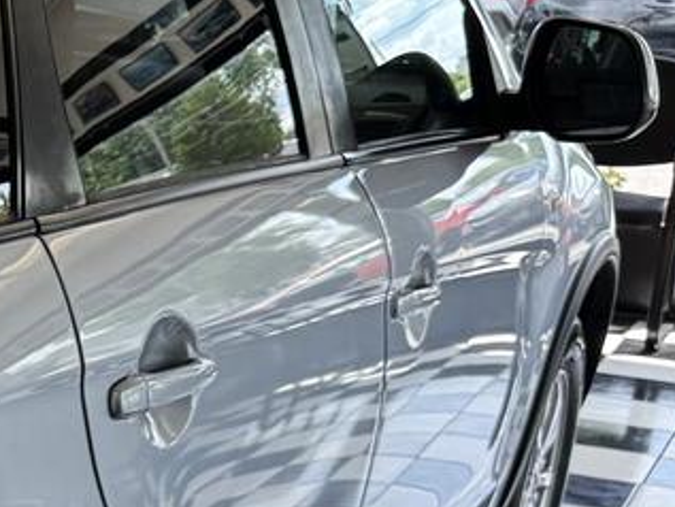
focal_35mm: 97
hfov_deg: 17.1
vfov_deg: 14.9
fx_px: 1892
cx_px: -494
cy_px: 562
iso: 64
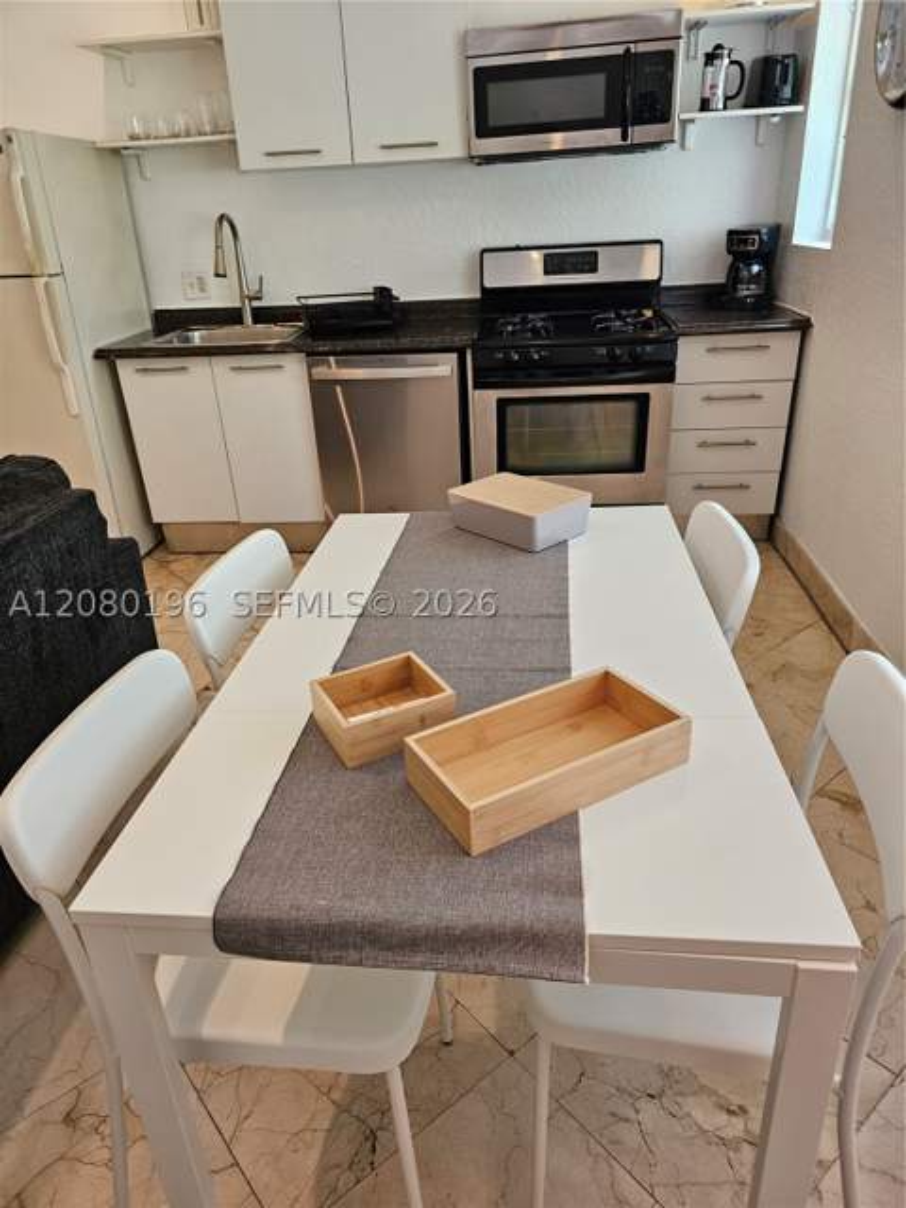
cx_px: 453
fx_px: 803
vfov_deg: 73.9
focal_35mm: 23
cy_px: 604
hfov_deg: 58.9
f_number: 1.7
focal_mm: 6.3
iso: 160
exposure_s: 1/120
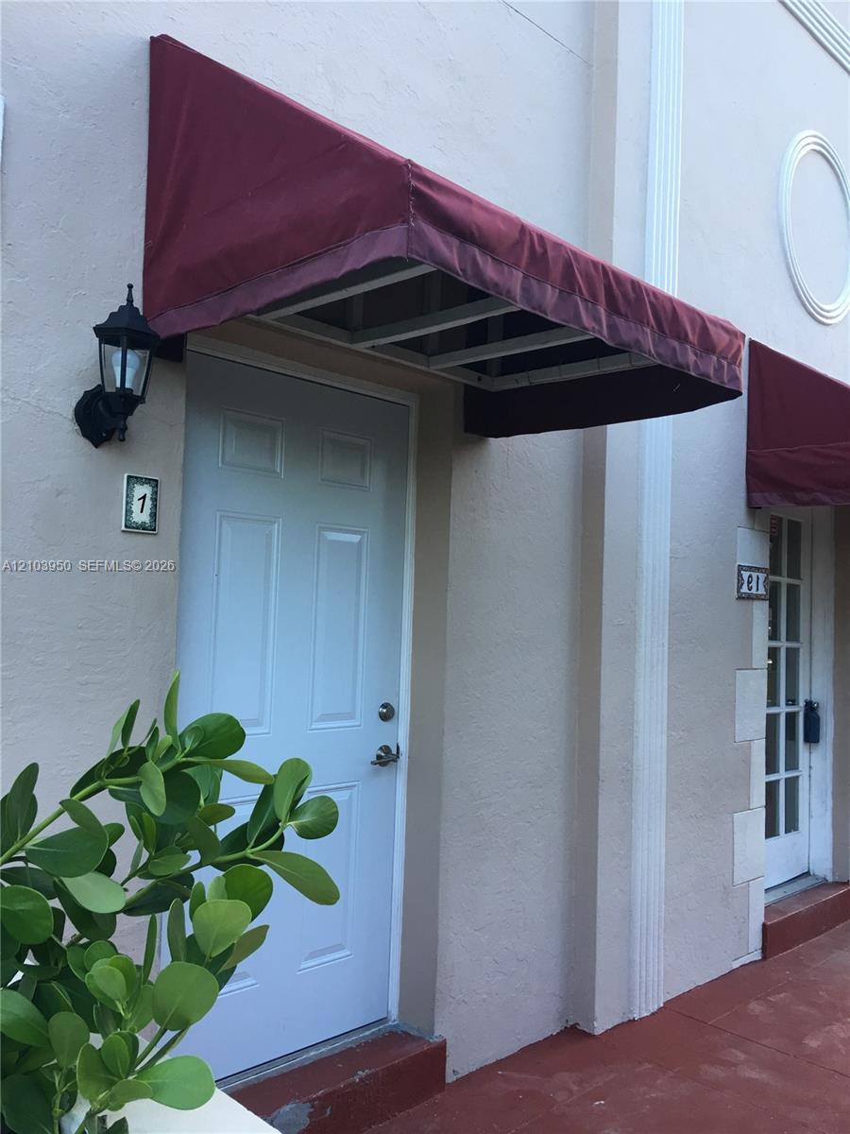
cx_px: 425
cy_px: 567
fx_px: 949
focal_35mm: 29
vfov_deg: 61.7
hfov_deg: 48.2
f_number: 2.2
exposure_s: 1/40
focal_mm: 4.15
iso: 25
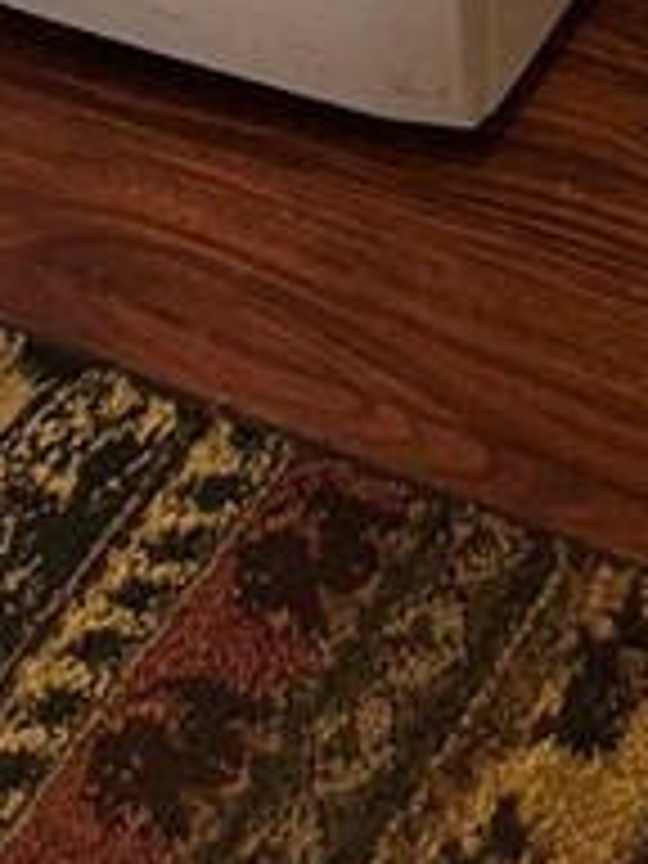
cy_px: -2254
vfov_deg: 8.1
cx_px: 450
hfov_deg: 8.2
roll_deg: +0.9
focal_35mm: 180
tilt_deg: -10.7
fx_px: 4493
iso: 200
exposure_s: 1/60
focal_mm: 6.76
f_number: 1.78
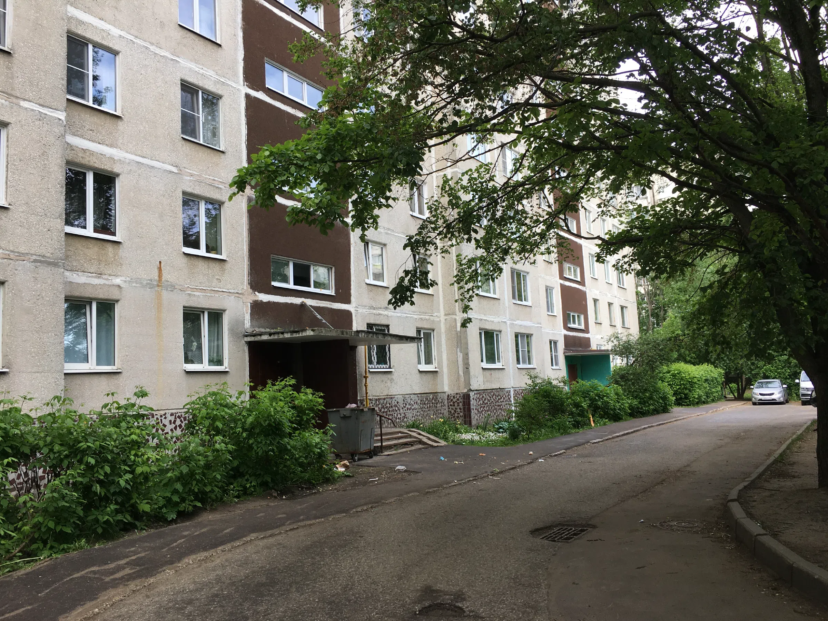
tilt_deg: +7.2
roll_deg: +3.1
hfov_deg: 61.7
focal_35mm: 29
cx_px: 414
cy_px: 310
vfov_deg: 48.2
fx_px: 694
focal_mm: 4.15
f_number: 2.2
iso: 25
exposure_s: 1/253
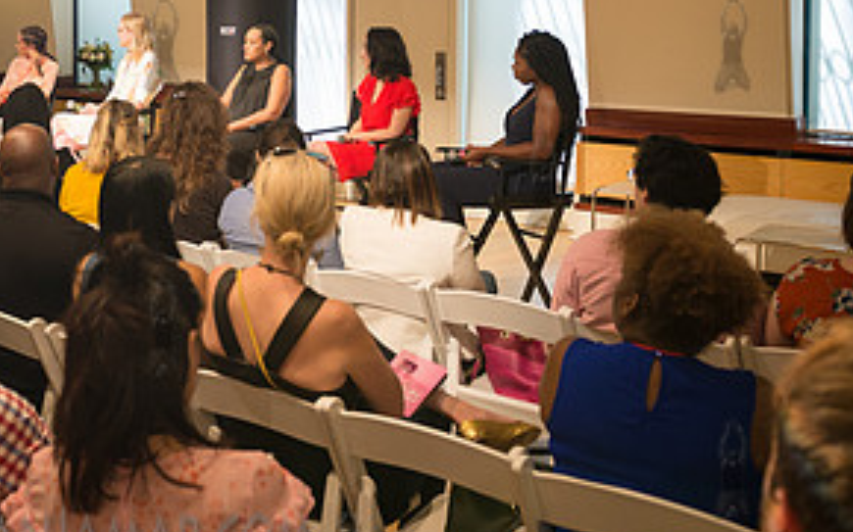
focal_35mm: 49
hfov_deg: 39.3
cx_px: 162
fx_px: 1139
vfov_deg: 25.4
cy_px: 40
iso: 1000
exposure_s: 1/80
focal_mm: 24
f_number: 4
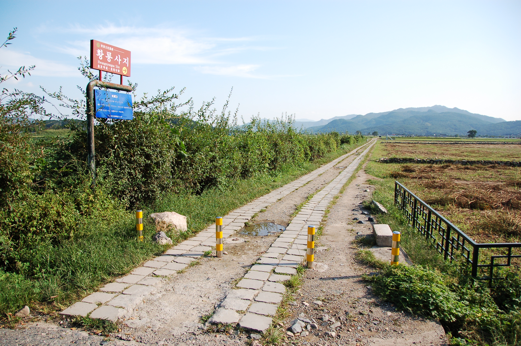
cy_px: 173
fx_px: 390
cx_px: 260
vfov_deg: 47.8
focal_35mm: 27
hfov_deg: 67.4
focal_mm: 18
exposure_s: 1/800
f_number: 3.5
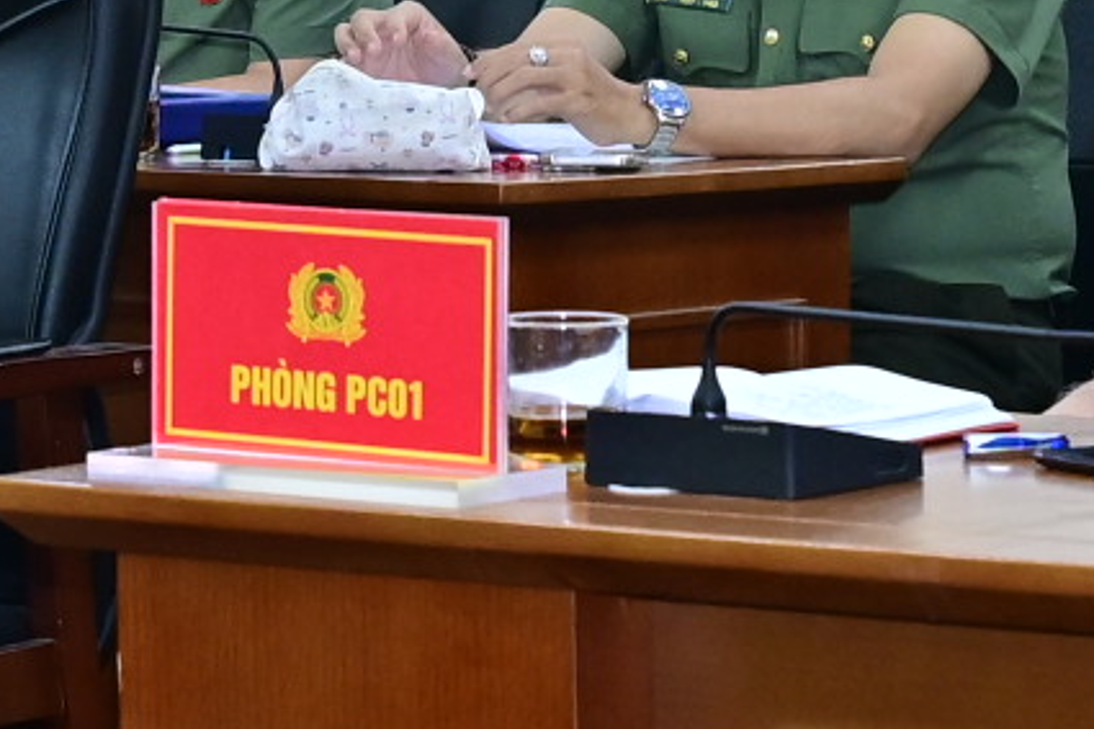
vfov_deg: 5.6
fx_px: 7351
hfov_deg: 8.4
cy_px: -116
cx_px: -317
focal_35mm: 242
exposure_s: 1/160
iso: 1600
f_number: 4
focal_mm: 34
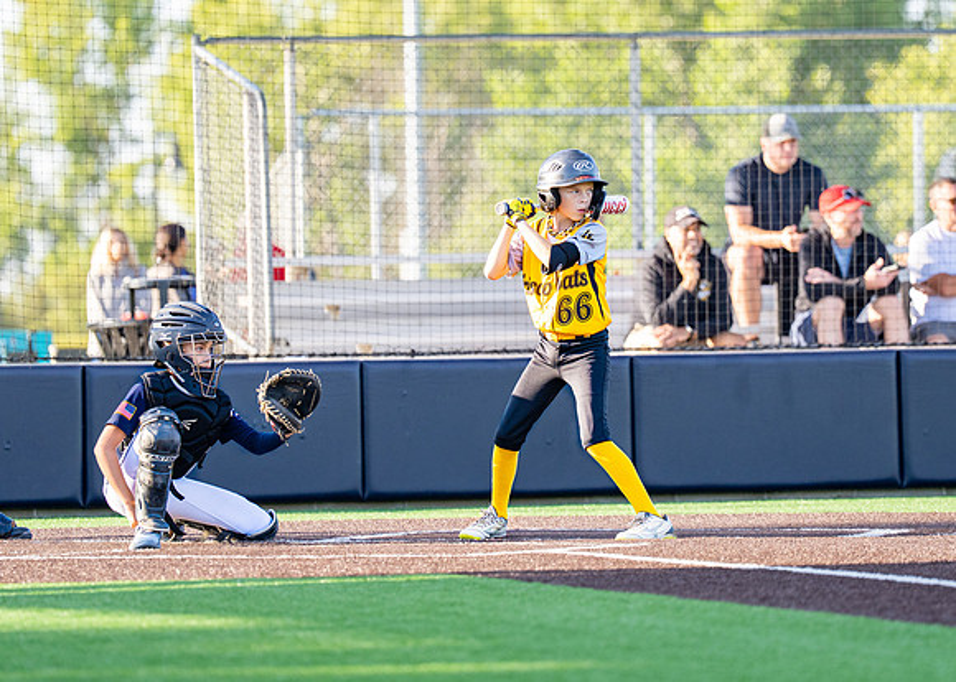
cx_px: 524
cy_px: 286
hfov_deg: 6.9
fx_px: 7966
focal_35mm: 293
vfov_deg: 4.9
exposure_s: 1/1600
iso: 400
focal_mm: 171
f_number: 2.8
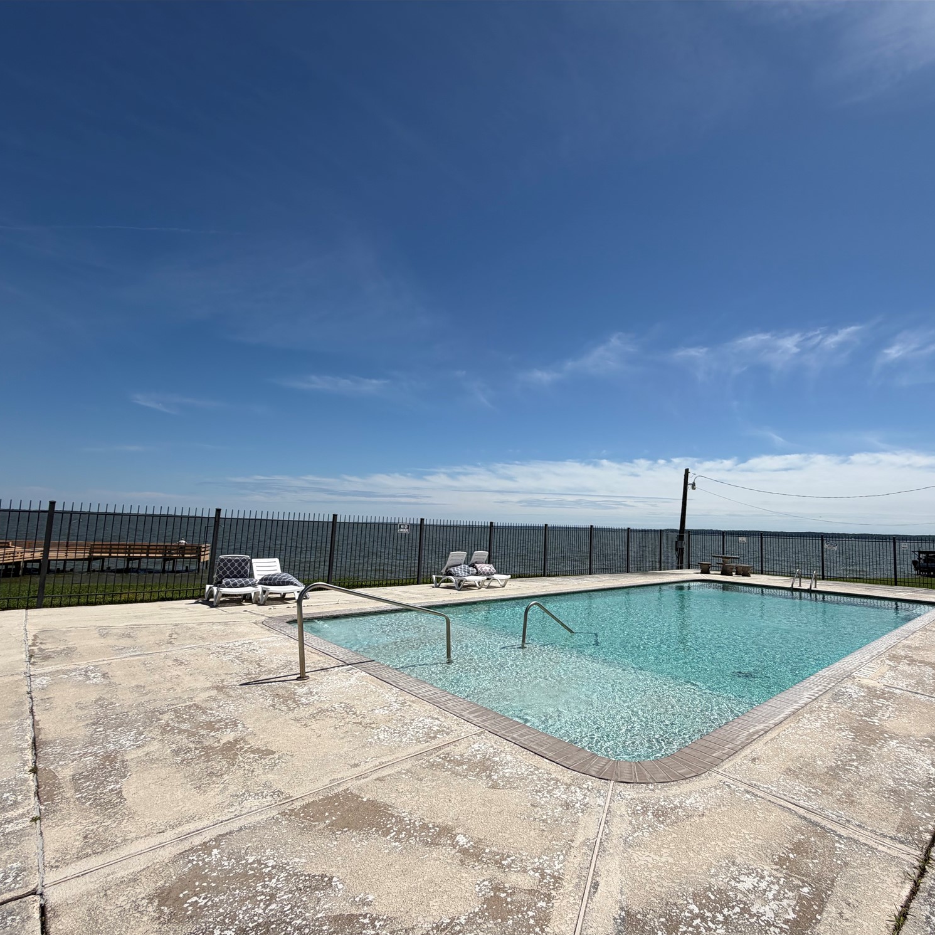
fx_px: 520
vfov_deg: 83.9
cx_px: 557
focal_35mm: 17
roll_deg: -1.2
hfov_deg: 83.0
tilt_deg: +5.3
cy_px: 481
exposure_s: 1/1795
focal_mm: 2.22
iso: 20
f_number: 2.2
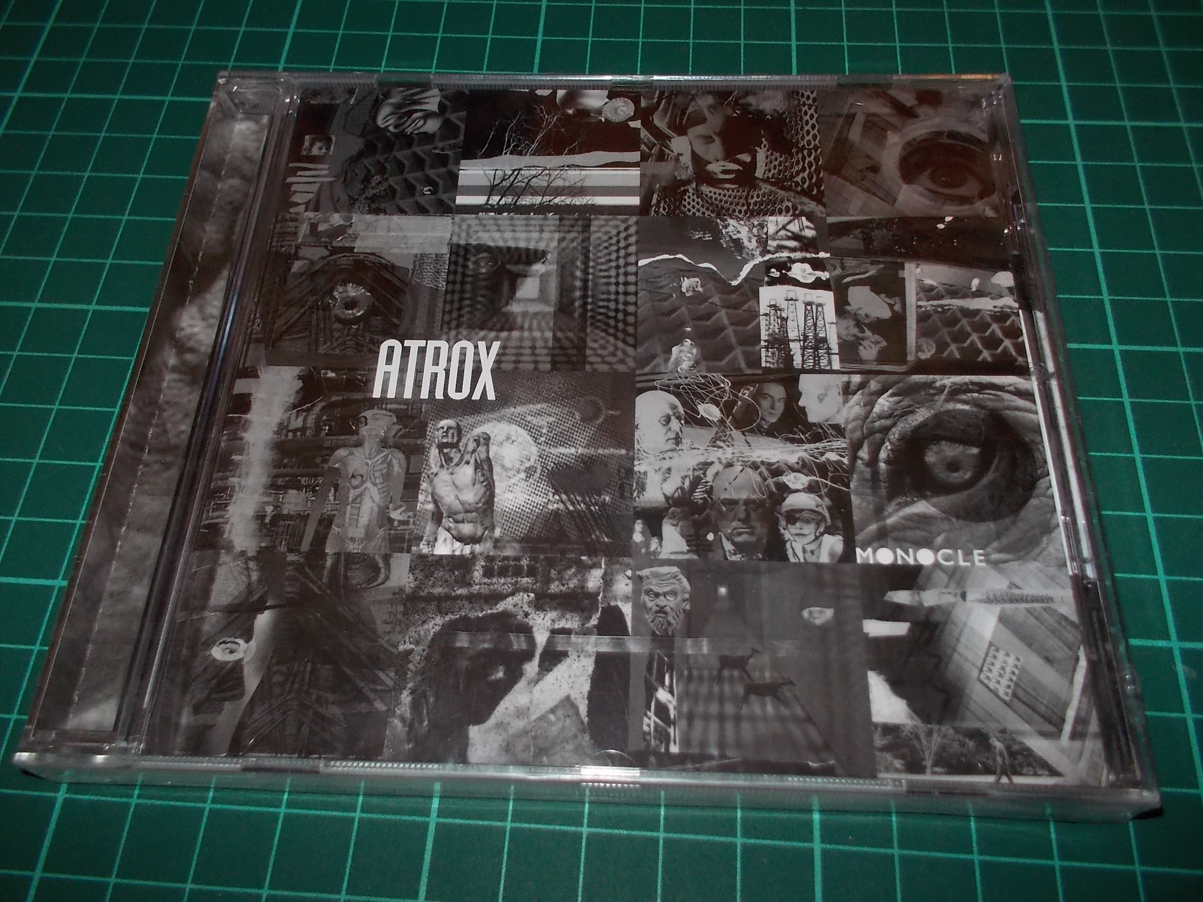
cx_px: 602
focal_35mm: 29
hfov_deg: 61.7
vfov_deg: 48.2
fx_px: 1008
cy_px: 451
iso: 200
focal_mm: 4.1
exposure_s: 1/30
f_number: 3.3
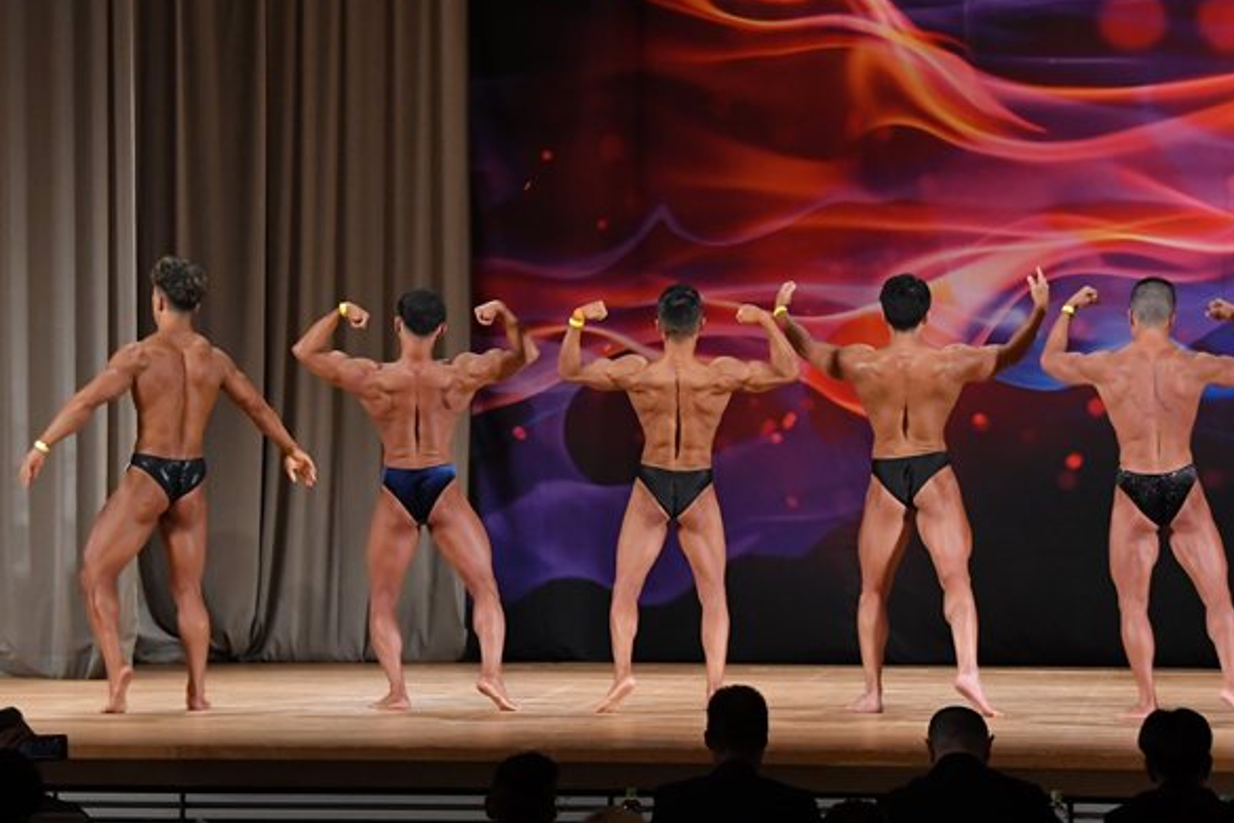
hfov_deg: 14.3
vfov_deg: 9.6
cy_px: 380
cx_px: 598
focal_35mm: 143
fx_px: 4901
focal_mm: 72
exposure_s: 1/400
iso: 3200
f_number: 5.6
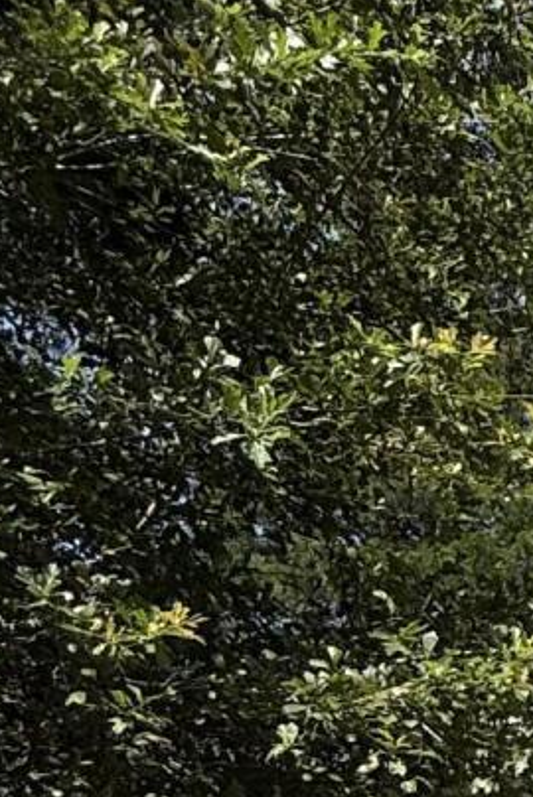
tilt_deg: +3.9
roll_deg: -0.6
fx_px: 1596
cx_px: 961
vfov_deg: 25.9
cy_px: 880
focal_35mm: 72
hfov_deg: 16.0
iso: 50
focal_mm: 2.22
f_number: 2.2
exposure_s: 1/2165
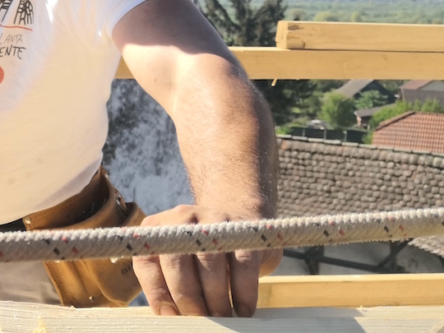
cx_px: -145
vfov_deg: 19.3
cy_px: 33
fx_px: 962
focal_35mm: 75
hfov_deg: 22.9
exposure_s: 1/1181
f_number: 1.6
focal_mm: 3.95
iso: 50
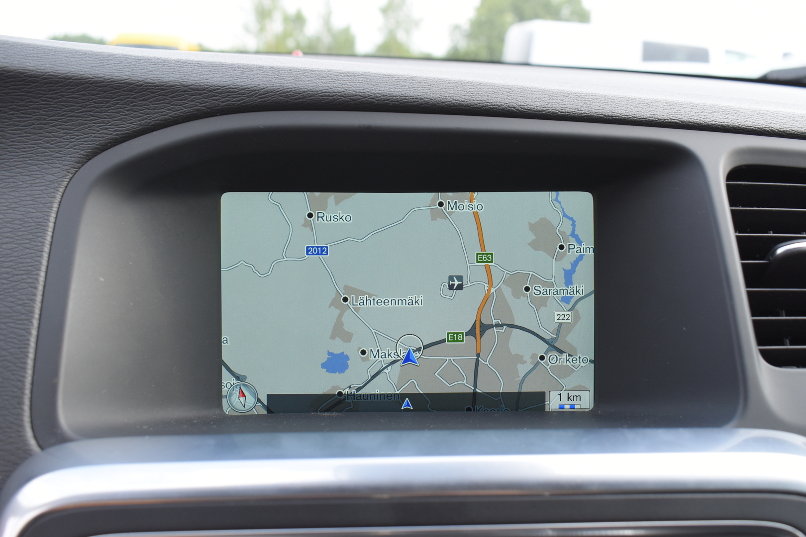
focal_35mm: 34
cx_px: 403
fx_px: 772
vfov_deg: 38.4
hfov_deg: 55.1
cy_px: 268
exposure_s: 1/180
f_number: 6.7
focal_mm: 23
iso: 400
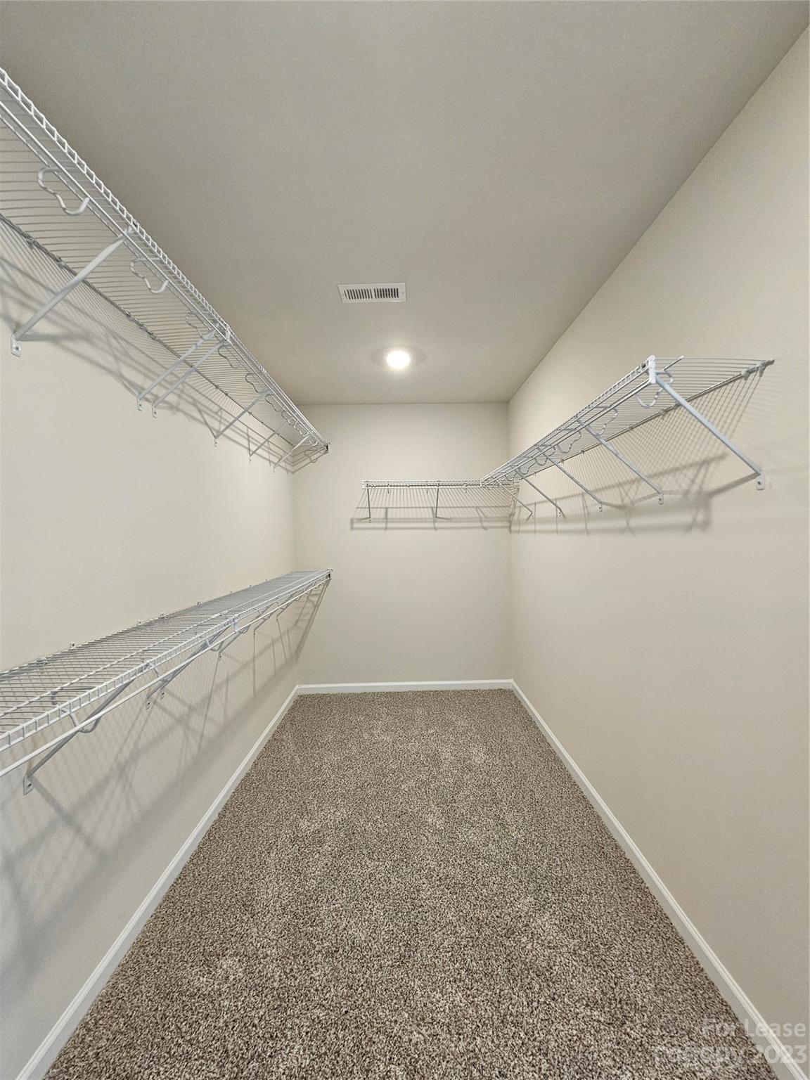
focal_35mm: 13
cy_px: 540
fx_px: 406
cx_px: 405
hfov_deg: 89.9
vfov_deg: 106.2
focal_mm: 2.2
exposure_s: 1/60
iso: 250
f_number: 2.2
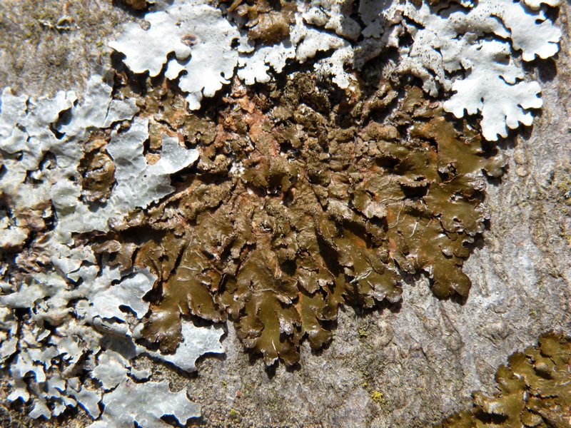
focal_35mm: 56
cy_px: 214
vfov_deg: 26.1
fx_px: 924
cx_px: 286
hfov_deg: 34.3
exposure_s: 1/193
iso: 64
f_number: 4.5
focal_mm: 9.8
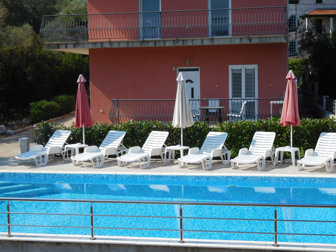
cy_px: 126
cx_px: 168
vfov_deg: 26.6
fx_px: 534
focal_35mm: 55
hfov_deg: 34.9
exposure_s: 1/1000
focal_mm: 9.8
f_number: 4.2
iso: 125
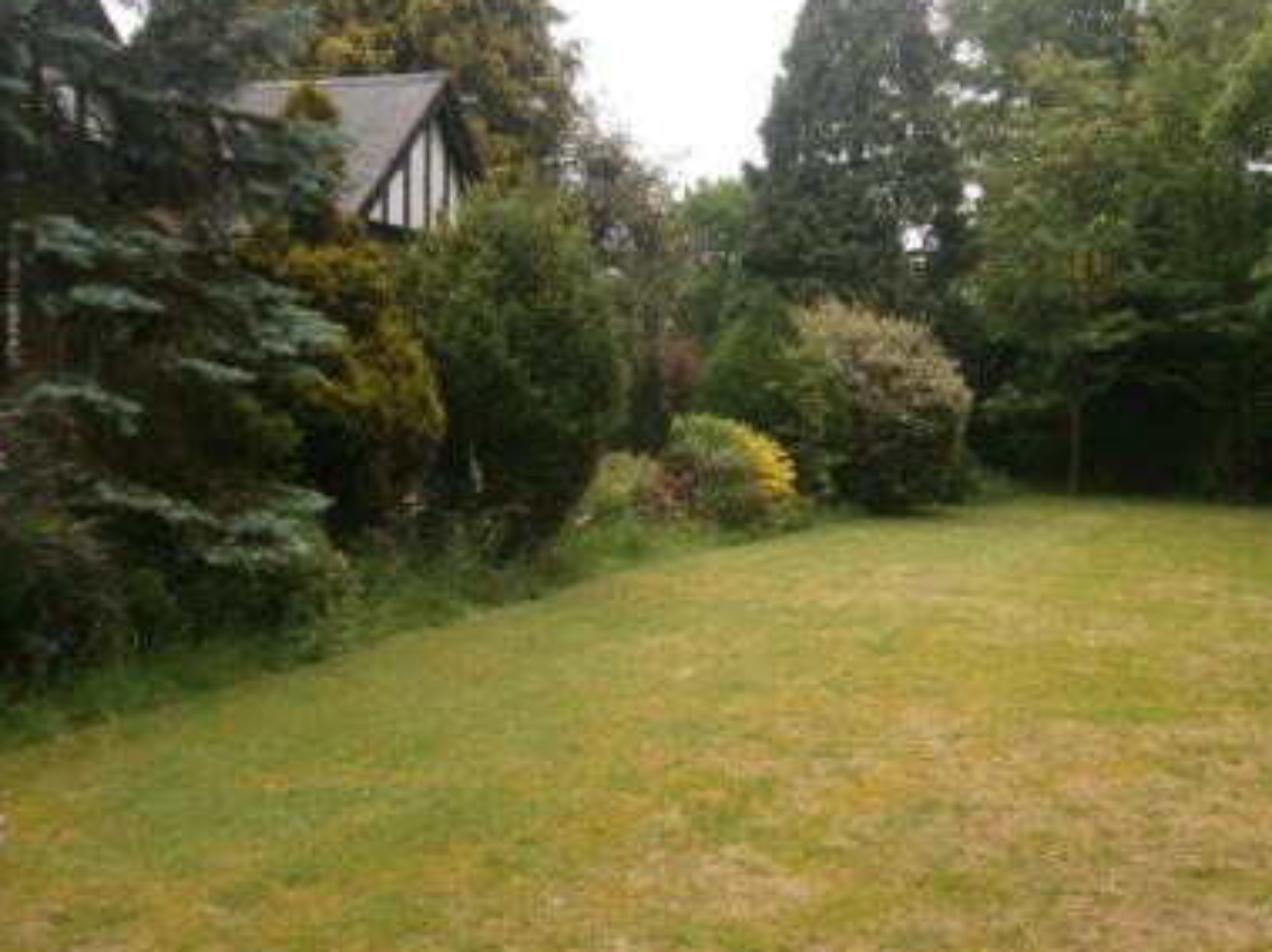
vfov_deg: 35.9
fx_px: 1469
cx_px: 784
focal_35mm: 40
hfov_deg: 46.5
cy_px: 421
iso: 80
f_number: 2.8
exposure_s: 1/160
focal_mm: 4.7
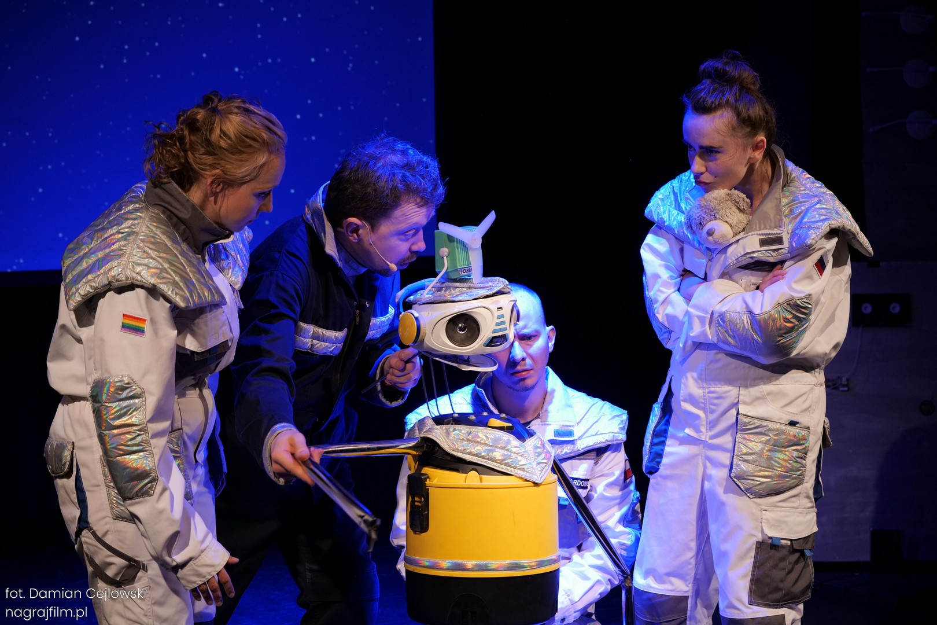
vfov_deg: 19.5
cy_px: 312
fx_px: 1822
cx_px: 468
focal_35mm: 70
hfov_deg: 28.8
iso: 2500
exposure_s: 1/125
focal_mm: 70
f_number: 5.5
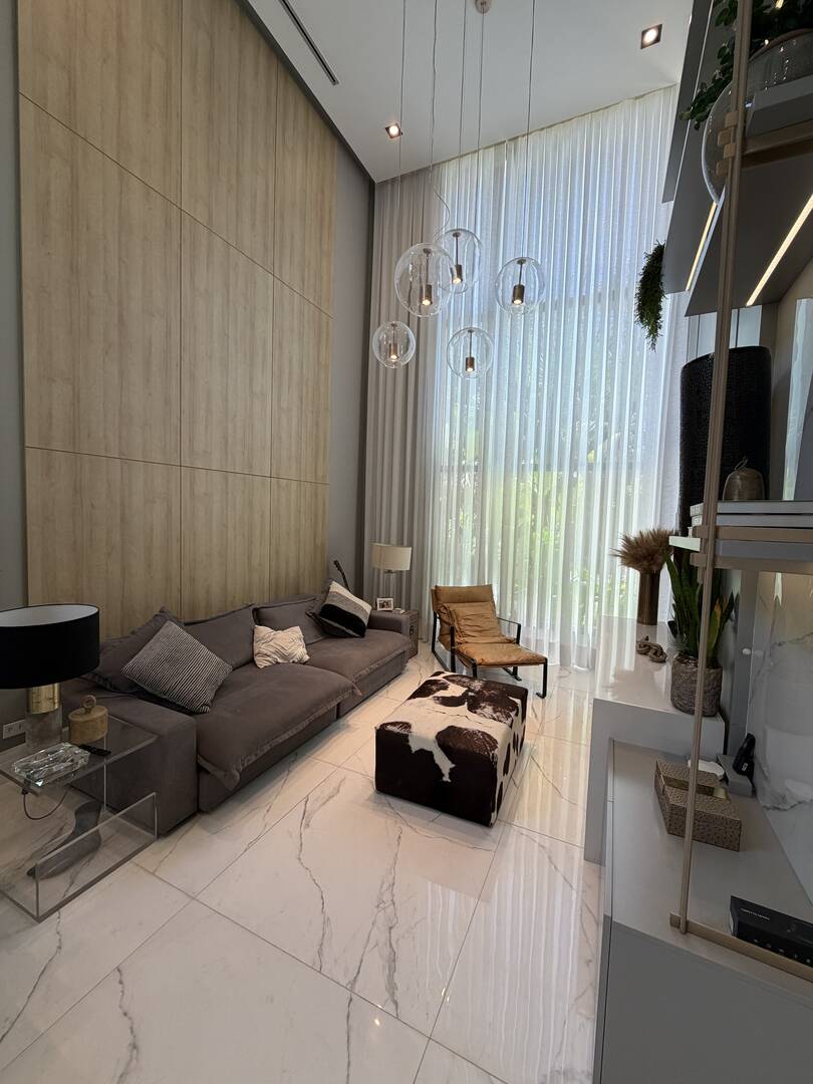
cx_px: 406
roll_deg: -1.6
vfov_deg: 102.1
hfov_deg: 85.7
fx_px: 438
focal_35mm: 14
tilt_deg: -2.6
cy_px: 542
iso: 64
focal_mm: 2.22
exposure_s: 1/120
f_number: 2.2
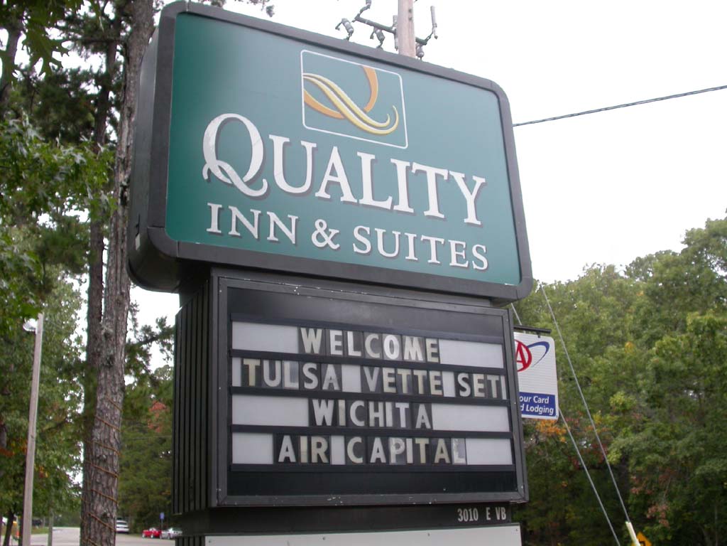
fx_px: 798
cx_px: 364
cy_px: 273
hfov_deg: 49.0
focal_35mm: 38
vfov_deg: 37.7
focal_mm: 7.85
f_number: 4.2
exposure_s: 1/124
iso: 100
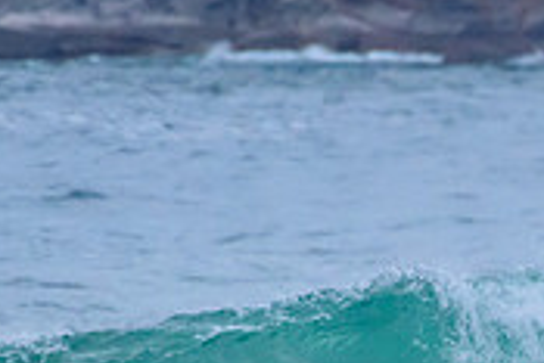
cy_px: 462
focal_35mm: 2031
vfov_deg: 0.7
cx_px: 729
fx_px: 30715
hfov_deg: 1.0
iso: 1800
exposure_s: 1/2000
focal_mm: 500
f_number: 5.6
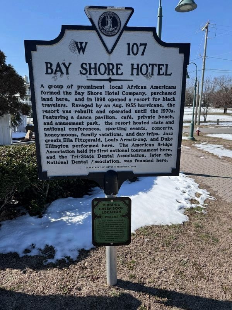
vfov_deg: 71.6
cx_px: 116
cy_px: 155
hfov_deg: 56.8
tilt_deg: -13.9
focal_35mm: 24
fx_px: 214
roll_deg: +0.0
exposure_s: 1/3597
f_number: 1.78
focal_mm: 6.76
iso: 80
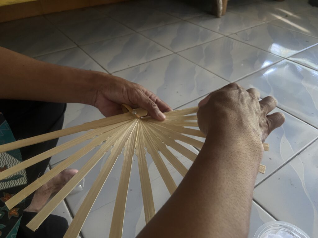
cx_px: 159
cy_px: 119
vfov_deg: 53.1
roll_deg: +0.8
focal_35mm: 26
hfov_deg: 67.3
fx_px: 239
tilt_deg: -41.0
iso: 200
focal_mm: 4.25
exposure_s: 1/60
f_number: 1.8
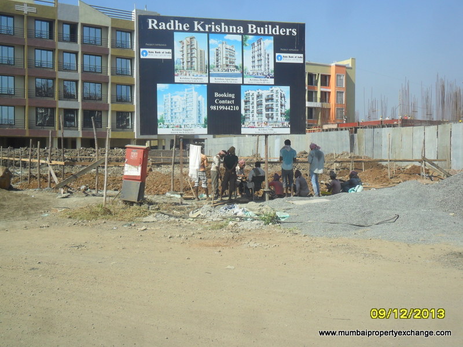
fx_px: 495
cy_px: 174
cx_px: 232
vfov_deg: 38.7
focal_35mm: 37
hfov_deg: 50.1
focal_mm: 6.6
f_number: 4
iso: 100
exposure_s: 1/1000
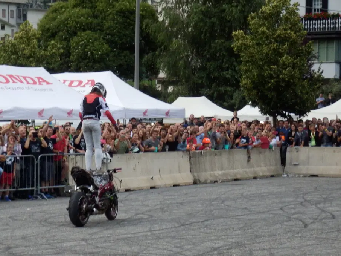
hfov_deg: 18.5
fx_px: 1044
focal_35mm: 106
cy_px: 152
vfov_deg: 13.9
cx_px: 139
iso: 500
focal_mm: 14.4
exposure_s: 1/160
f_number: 4.6
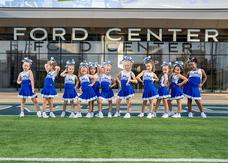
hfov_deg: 33.0
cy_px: 82
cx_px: 107
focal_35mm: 59
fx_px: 384
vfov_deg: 23.9
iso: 125
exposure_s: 1/1000
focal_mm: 50
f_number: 2.8
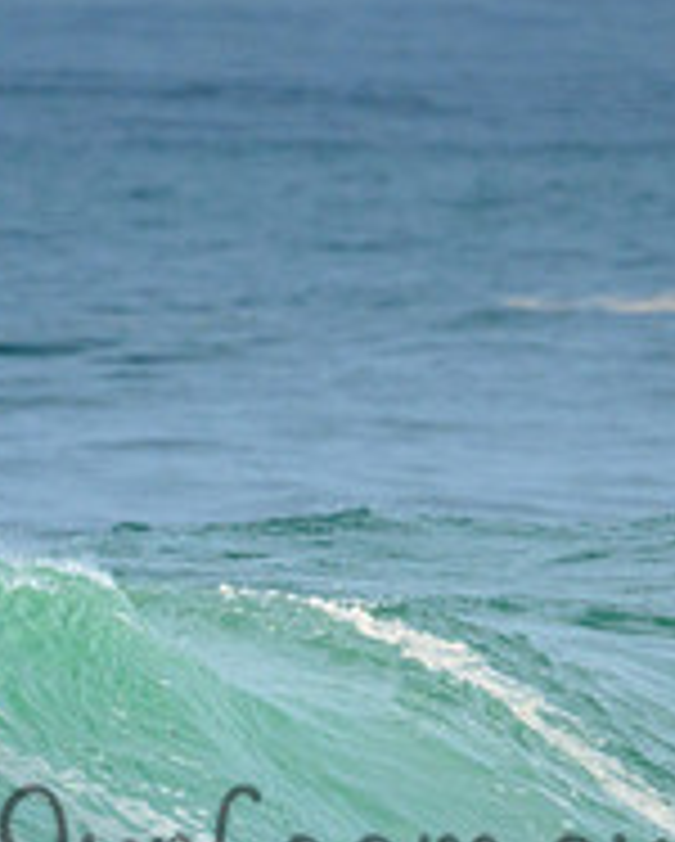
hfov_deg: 0.7
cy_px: 817
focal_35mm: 2330
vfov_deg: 0.8
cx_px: 194
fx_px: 58090
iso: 900
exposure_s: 1/2500
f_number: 11
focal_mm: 800
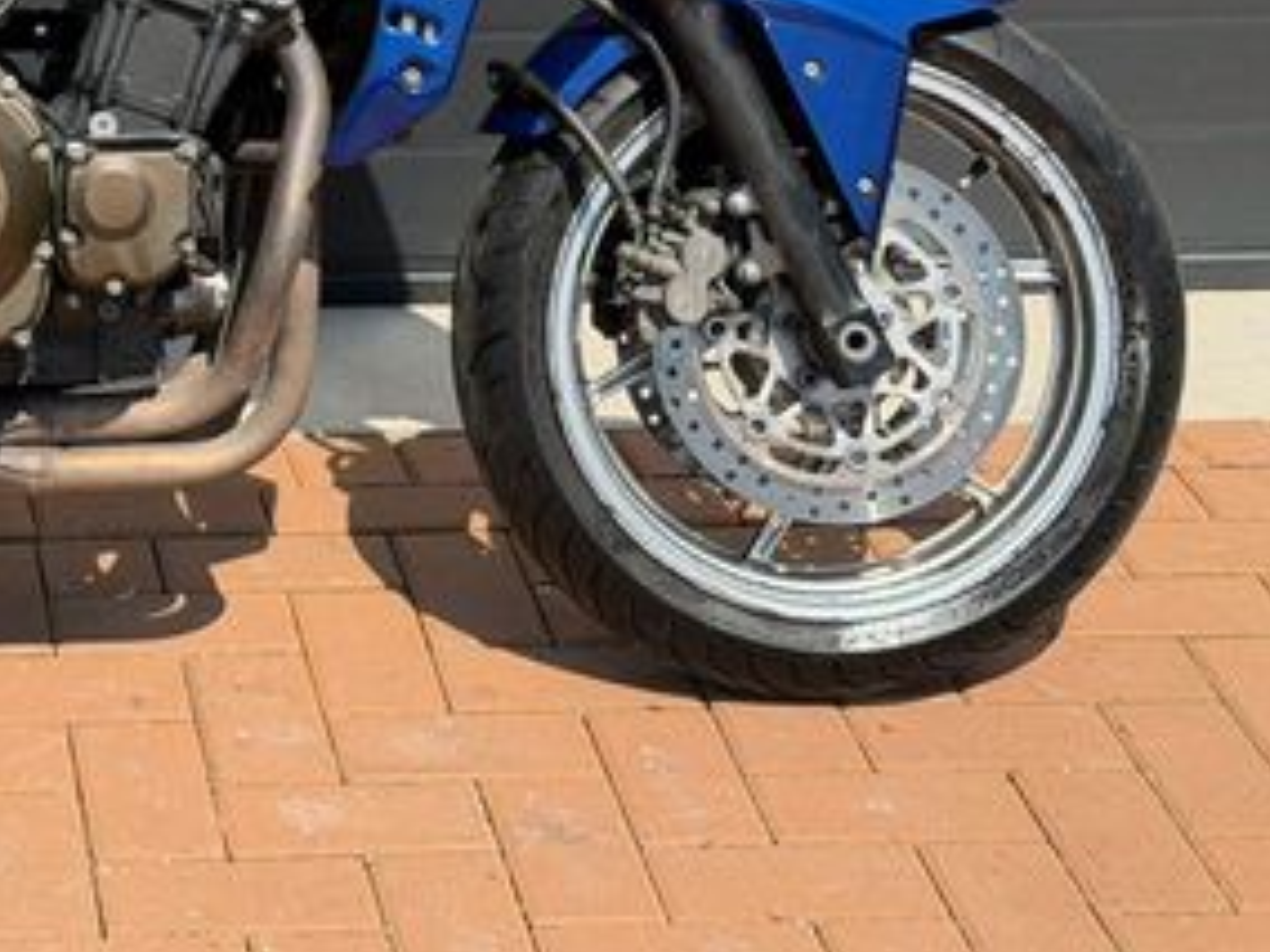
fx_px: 3962
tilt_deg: -17.6
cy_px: 58
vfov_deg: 13.6
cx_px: -80
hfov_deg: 17.7
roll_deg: +0.9
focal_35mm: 108
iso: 100
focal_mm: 6.76
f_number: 1.78
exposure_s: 1/3891
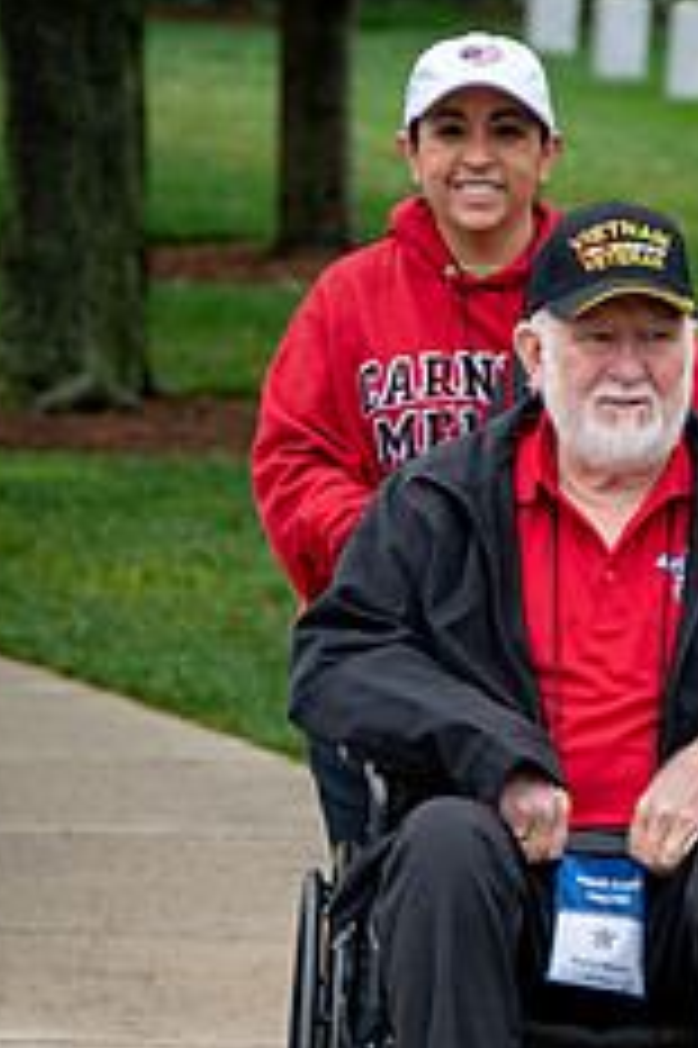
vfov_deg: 8.2
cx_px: 529
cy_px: 774
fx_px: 7310
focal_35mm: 251
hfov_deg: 5.5
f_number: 6.3
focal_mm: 130
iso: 250
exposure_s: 1/100
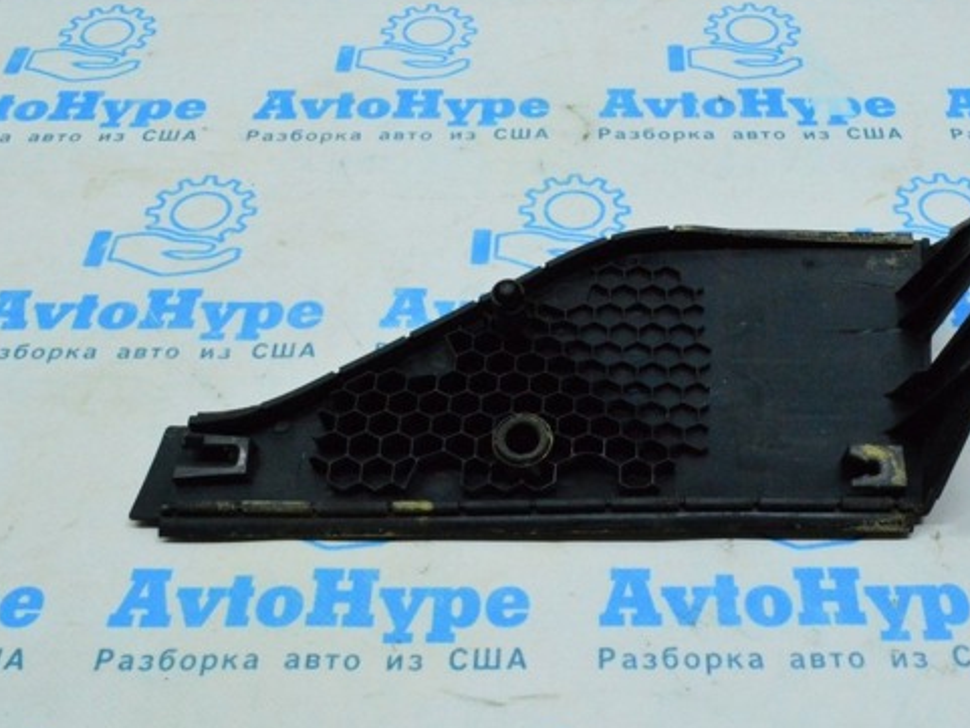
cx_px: 573
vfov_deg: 31.5
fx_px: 1289
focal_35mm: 46
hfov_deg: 41.1
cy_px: 398
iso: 6400
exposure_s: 1/40
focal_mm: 24
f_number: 25
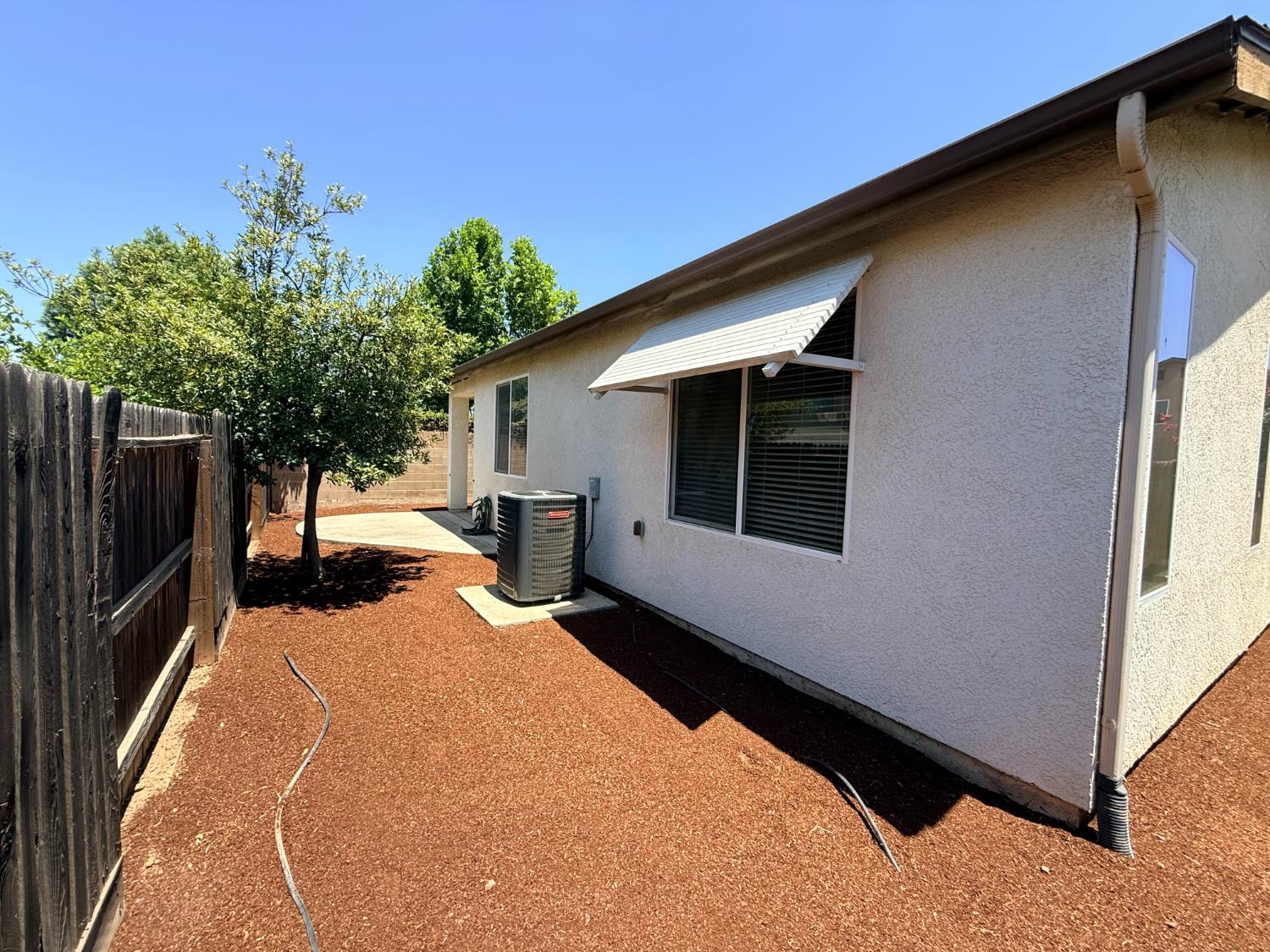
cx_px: 635
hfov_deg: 102.1
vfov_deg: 85.7
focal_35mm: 14
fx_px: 514
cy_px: 476
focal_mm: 2.22
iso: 64
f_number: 2.2
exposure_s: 1/853
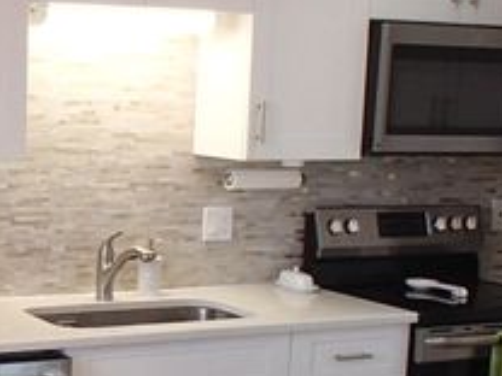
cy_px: 323
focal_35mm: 86
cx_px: 14
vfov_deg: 17.0
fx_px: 1247
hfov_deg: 22.0
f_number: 3.9
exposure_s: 1/60
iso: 200
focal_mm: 5
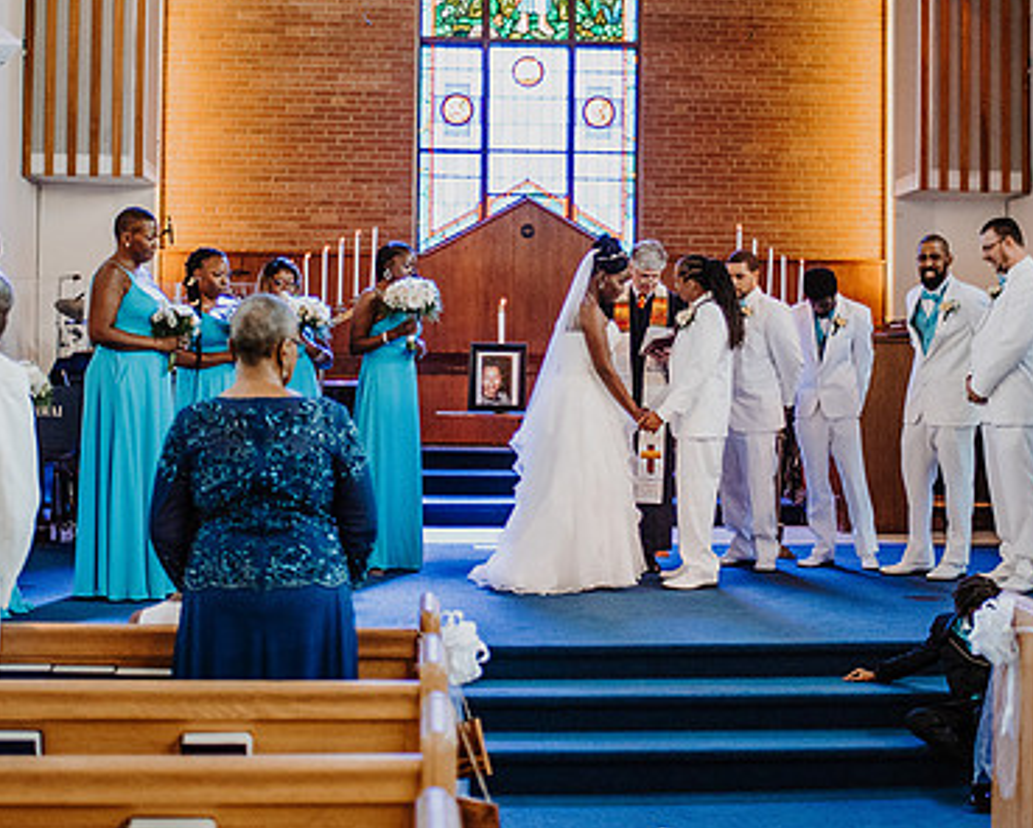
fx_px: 1928
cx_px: 601
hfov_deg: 29.9
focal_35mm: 63
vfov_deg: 24.2
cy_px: 336
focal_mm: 35
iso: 2200
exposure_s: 1/1250
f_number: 1.8
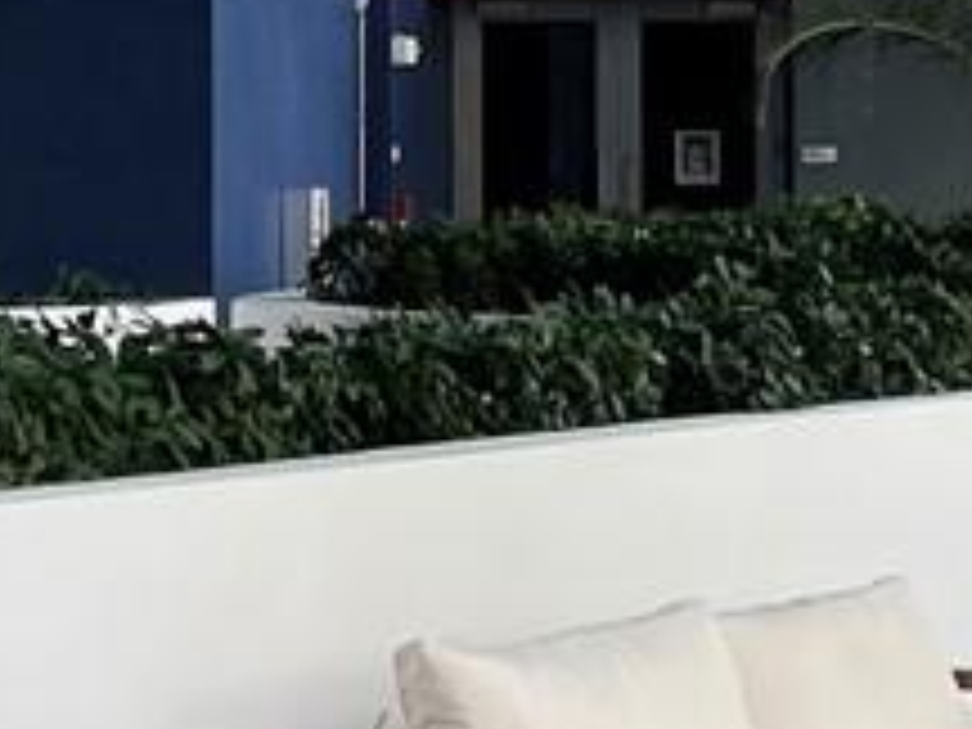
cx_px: 2061
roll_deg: +0.6
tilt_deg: +0.4
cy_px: 112
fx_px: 5419
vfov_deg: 7.7
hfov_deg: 9.5
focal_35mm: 193
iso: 50
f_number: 1.5
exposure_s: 1/318
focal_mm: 5.7
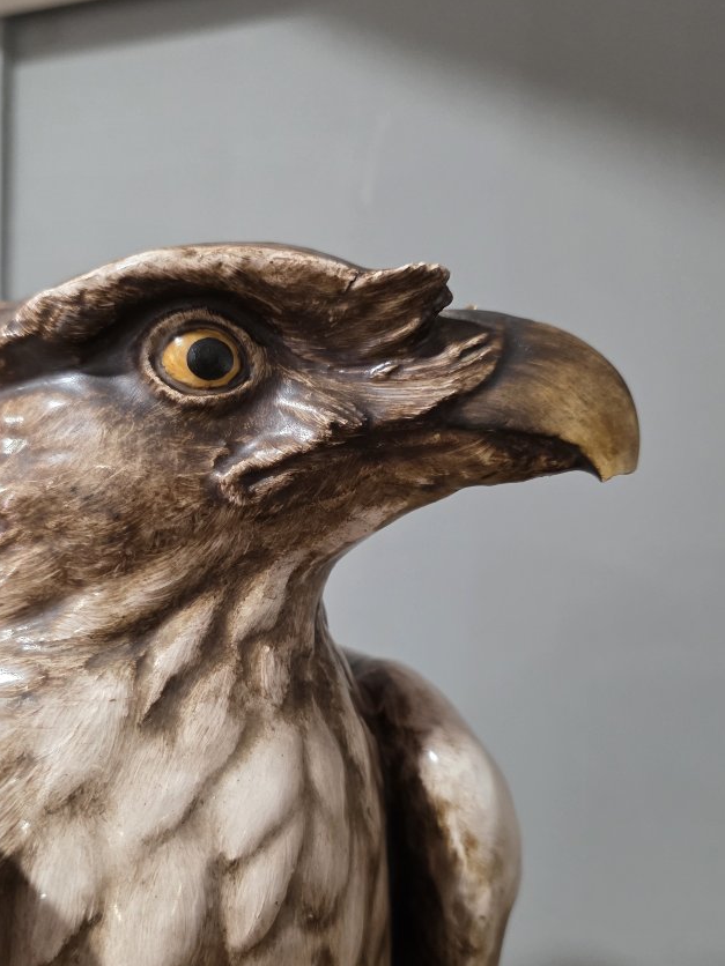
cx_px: 295
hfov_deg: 42.8
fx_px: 922
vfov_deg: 55.2
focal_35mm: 33
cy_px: 541
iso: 400
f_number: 1.7
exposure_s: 1/100
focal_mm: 6.3
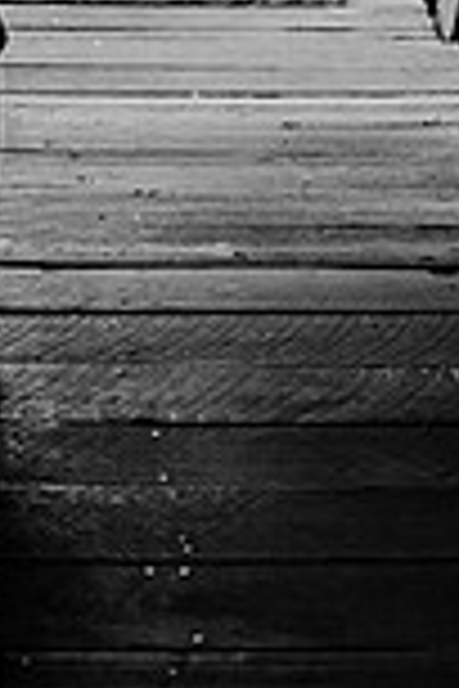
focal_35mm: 147
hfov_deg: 9.2
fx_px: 2811
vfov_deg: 13.6
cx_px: -112
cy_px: -94
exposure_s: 1/400
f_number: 2.2
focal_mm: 50
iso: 200
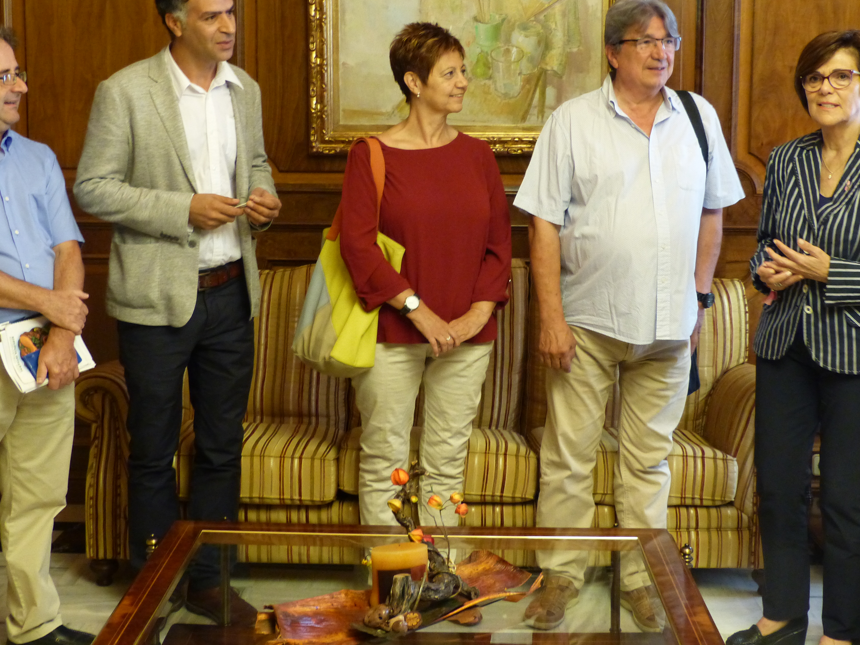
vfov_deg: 26.1
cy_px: 264
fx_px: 1391
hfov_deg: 34.3
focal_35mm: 56
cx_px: 445
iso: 400
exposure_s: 1/20
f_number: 2.8
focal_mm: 8.4
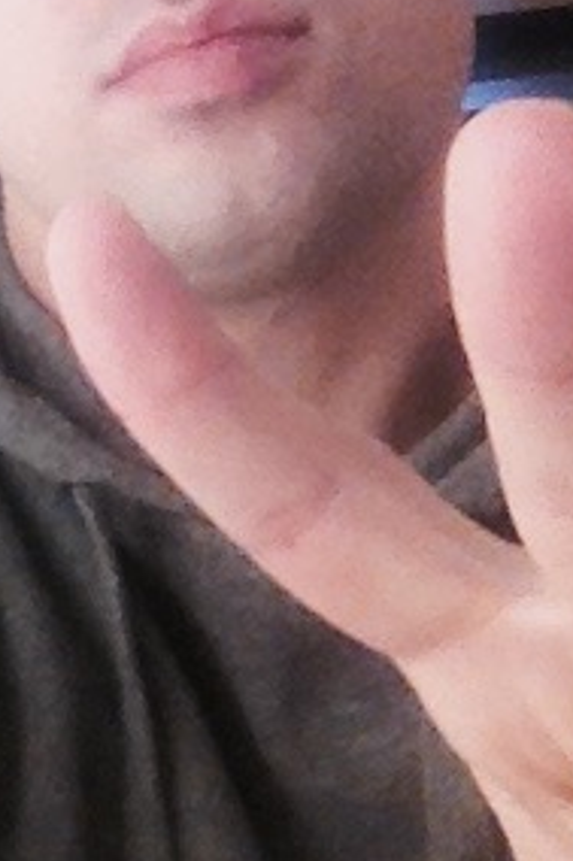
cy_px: 97
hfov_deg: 16.5
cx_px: 124
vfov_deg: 24.1
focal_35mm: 82
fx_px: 1960
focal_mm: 1.85
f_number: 2.4
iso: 160
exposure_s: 1/40
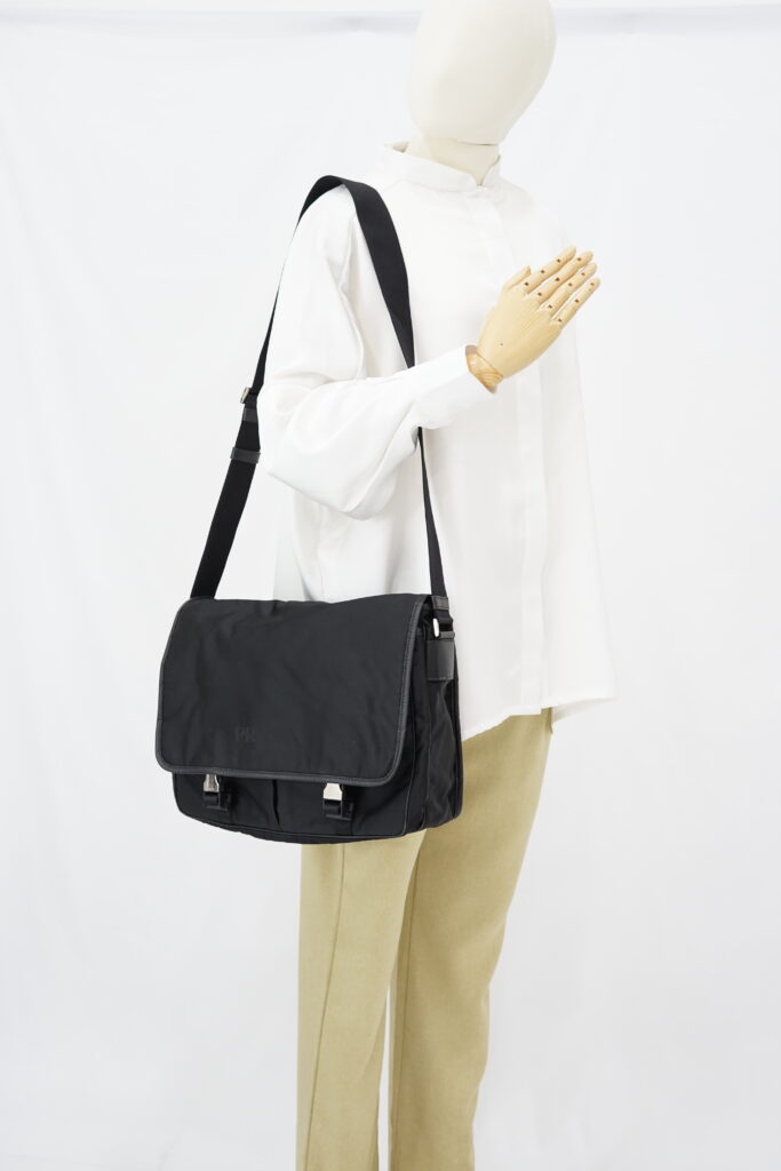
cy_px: 586
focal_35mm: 50
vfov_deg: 39.6
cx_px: 390
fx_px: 1626
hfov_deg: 27.0
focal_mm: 50
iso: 640
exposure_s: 1/6
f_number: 6.3
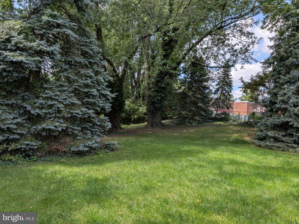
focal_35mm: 24
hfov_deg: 71.6
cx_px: 150
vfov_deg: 56.8
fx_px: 207
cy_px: 112
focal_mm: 4.53
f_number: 1.7
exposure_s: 1/1056
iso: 27
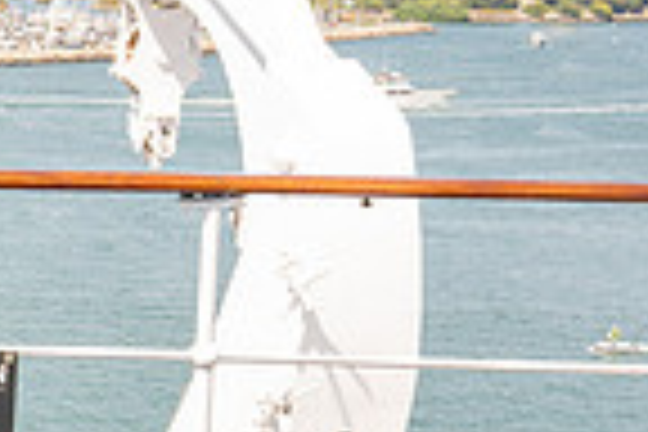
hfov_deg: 14.6
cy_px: 214
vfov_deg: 11.7
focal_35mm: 117
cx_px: -639
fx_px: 2106
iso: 200
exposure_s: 1/200
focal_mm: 29
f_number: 9
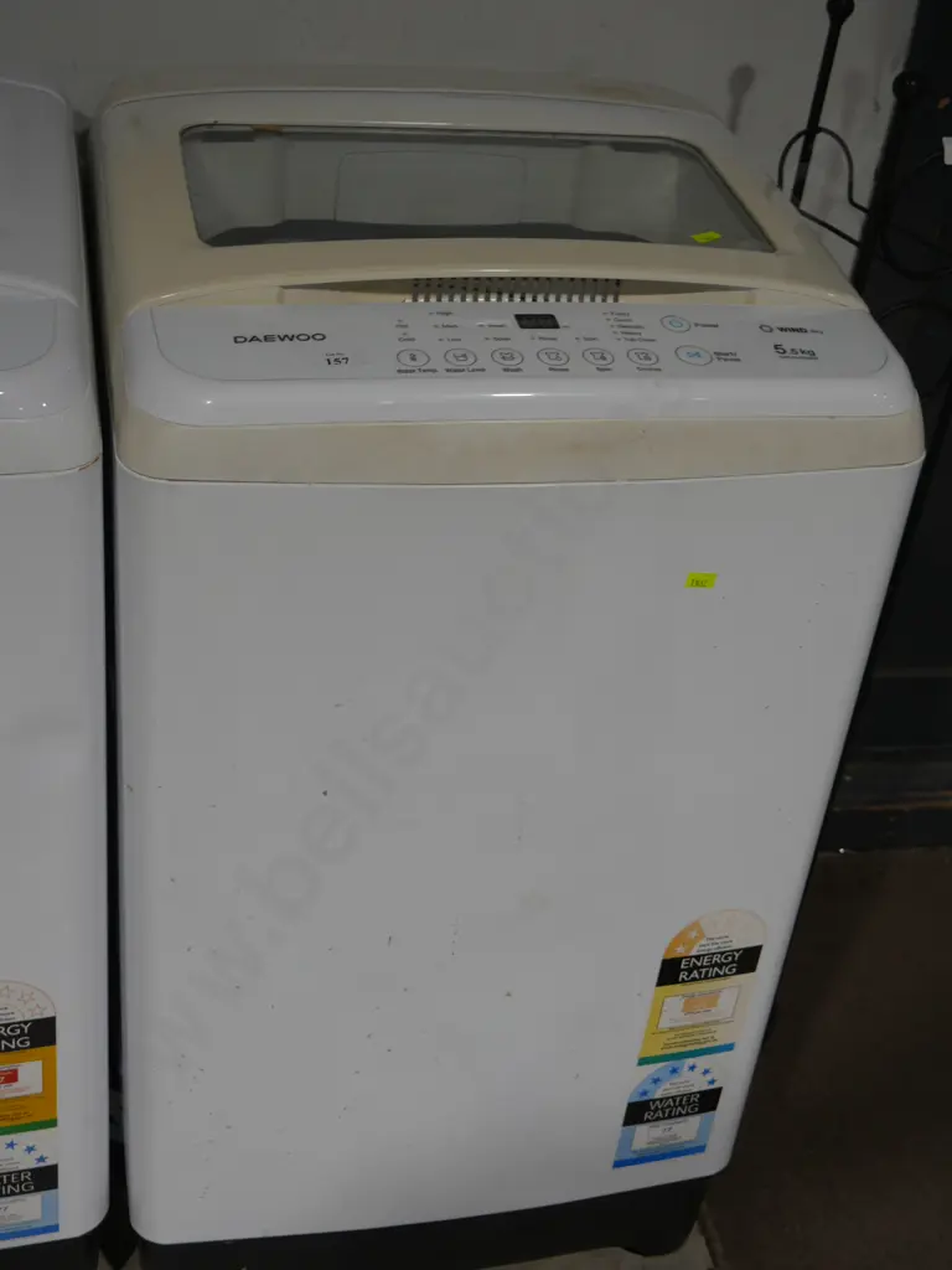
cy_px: 635
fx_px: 1760
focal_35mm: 48
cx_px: 476
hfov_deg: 30.3
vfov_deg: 39.7
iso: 200
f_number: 5.2
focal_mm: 24
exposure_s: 1/60
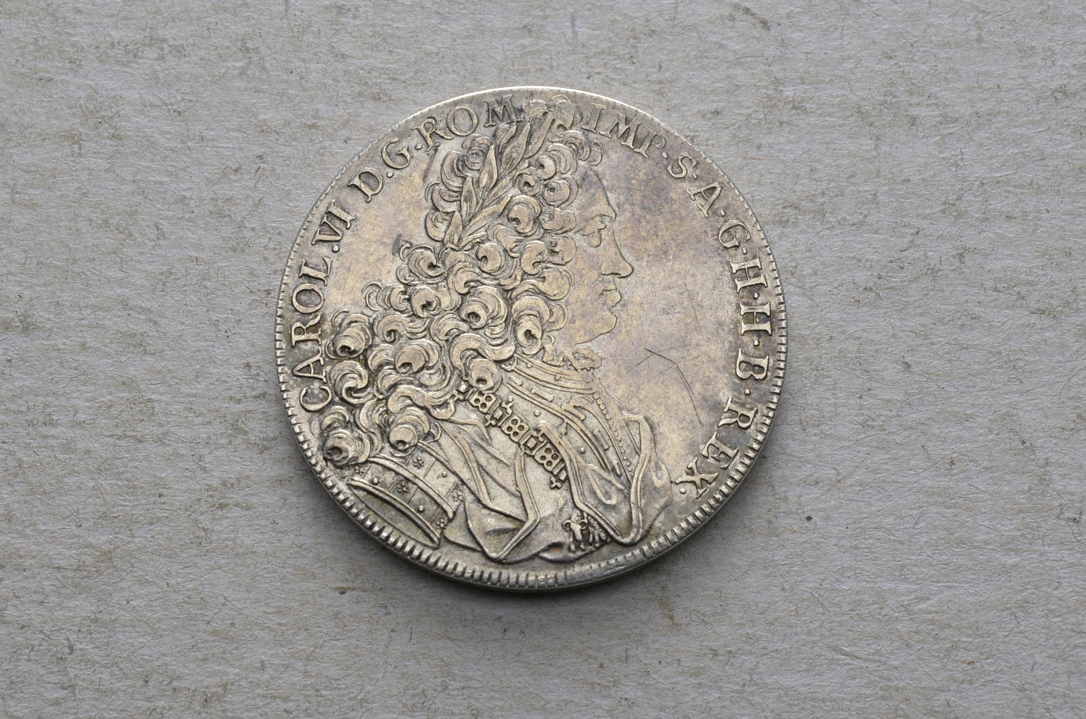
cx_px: 543
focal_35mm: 82
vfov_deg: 16.5
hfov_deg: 24.7
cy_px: 360
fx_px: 2484
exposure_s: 1/250
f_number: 14
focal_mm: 55
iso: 400
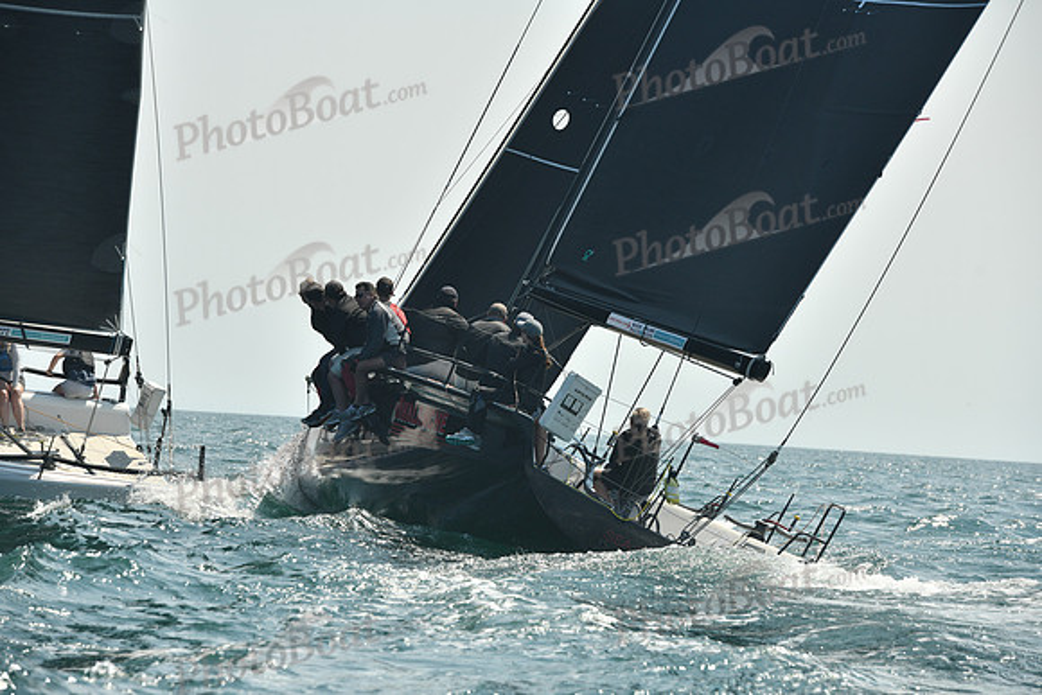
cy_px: 348
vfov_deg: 8.1
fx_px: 4921
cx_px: 521
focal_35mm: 170
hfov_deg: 12.1
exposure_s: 1/640
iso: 320
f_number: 7.1
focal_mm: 170
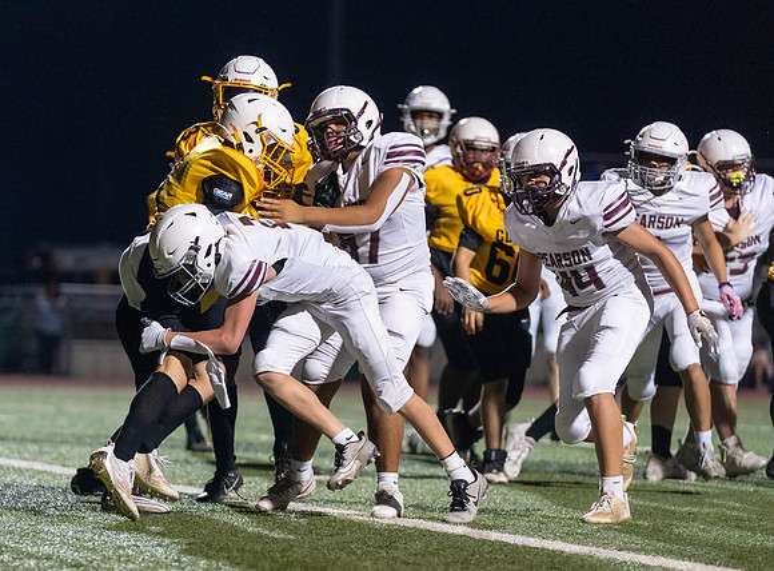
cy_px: 310
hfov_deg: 10.4
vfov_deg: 7.7
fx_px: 4234
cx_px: 309
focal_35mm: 190
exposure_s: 1/1000
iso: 6400
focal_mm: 164
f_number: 3.2
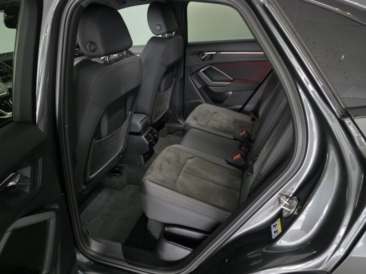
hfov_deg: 71.6
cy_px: 140
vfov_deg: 56.8
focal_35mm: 24
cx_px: 178
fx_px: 254
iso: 1600
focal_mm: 6.3
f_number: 1.7
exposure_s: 1/16.7
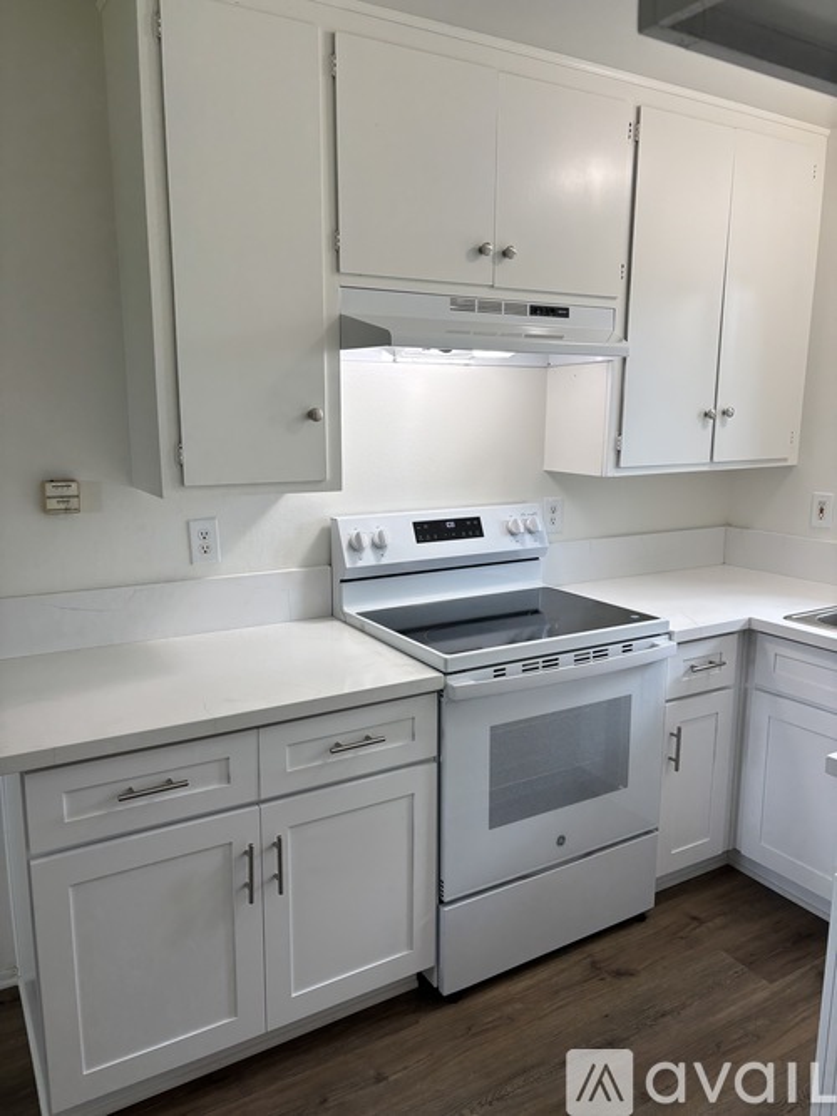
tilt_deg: -10.3
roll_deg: -1.4
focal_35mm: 26
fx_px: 838
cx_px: 418
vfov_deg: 67.3
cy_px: 558
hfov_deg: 53.0
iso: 64
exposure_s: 1/120
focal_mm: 5.96
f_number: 1.6
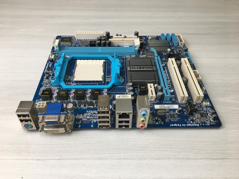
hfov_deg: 61.7
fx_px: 200
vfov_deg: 48.2
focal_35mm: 29
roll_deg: -0.9
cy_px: 90
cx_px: 120
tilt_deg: -42.2
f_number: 2.2
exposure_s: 1/100
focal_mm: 4.15
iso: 40
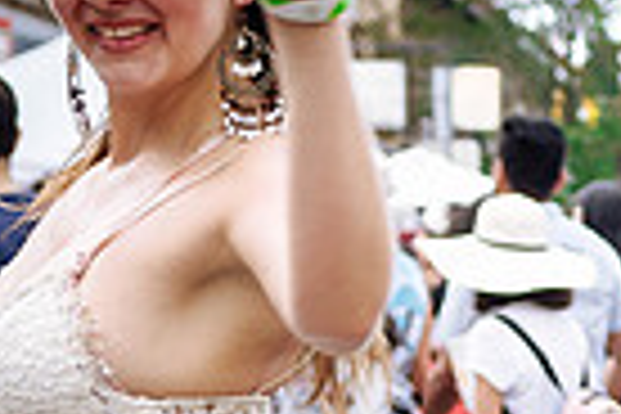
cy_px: 479
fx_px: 2829
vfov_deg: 8.3
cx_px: 828
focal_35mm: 164
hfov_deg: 12.1
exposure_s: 1/250
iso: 100
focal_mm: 26
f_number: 2.8
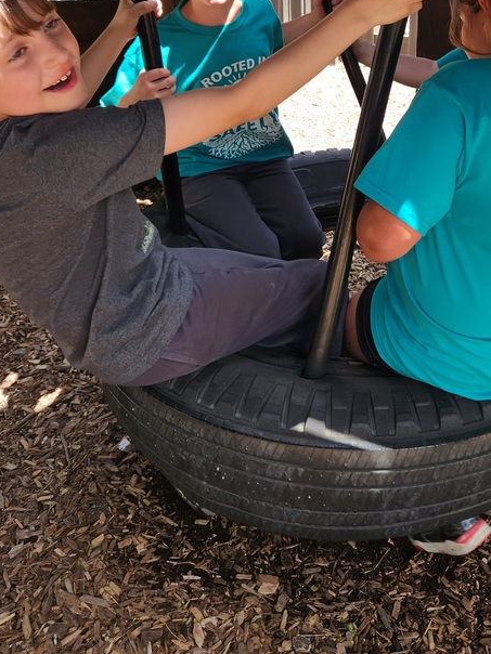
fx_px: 738
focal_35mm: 39
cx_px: 352
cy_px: 142
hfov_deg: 36.2
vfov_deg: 45.7
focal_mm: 5.4
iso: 20
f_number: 1.8
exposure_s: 1/199
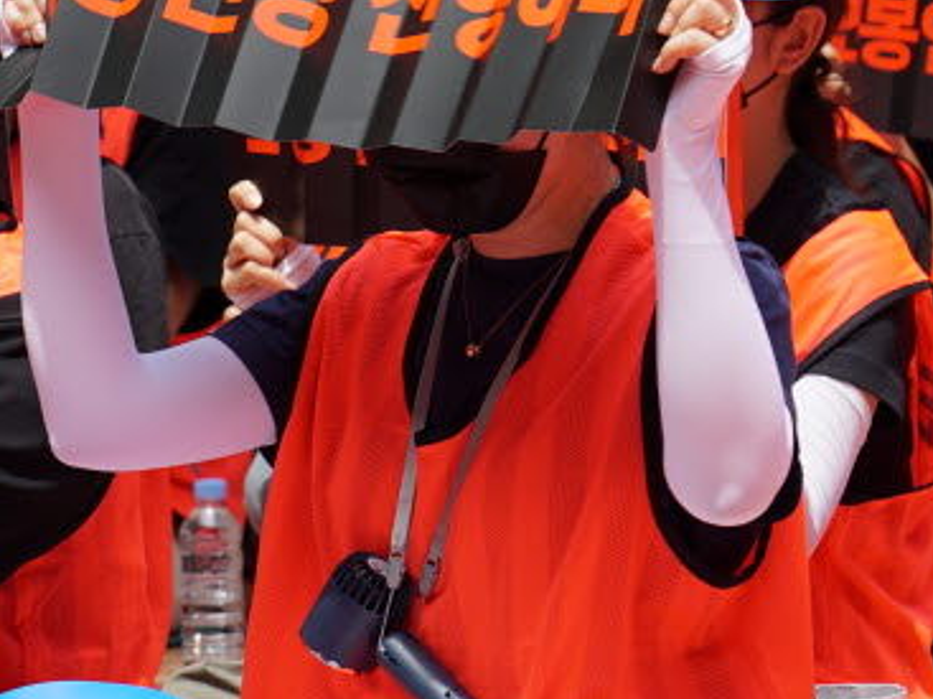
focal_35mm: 252
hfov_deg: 7.8
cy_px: 315
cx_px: -74
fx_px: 6790
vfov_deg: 5.9
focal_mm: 96
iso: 100
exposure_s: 1/200
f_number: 7.1
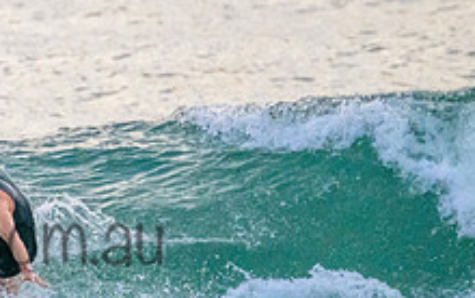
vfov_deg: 0.6
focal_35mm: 2147
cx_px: -65
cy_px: 215
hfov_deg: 1.0
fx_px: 27822
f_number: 11
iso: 8000
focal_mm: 800
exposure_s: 1/2000
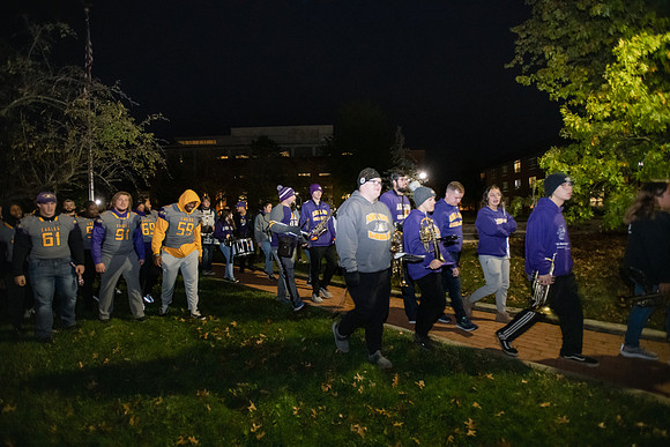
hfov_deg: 93.3
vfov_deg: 70.5
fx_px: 316
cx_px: 335
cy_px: 224
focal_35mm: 17
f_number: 3.2
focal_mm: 17
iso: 6400
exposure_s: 1/60
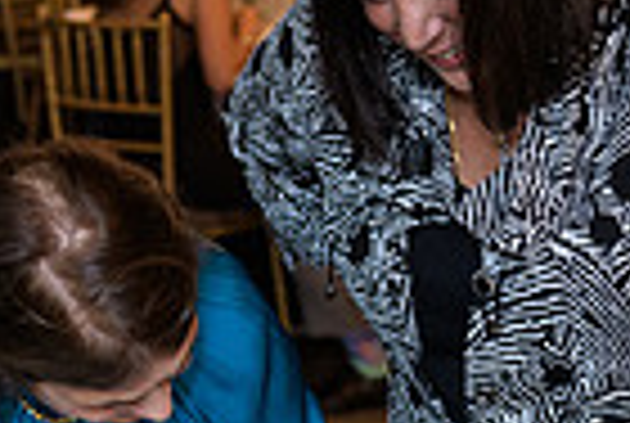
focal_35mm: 149
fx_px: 2613
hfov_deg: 13.7
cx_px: 207
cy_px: 344
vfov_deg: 9.2
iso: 800
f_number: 3.2
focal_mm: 36
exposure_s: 1/125
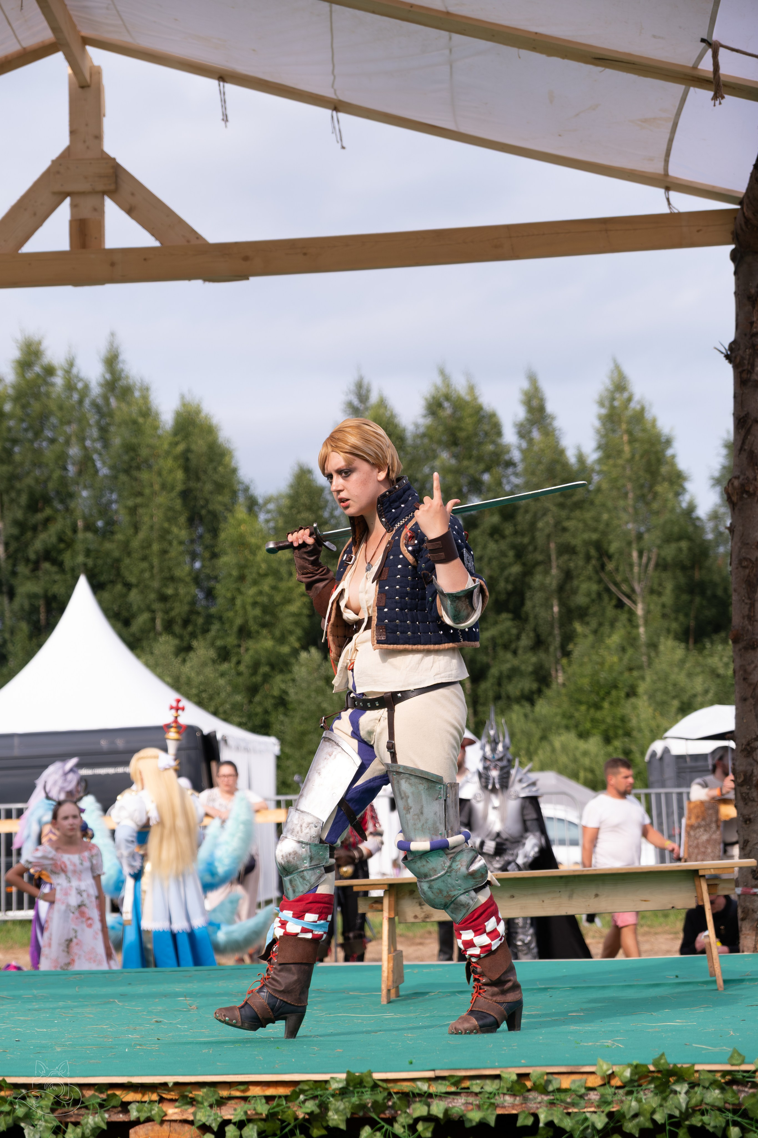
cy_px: 569
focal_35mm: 83
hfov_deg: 16.5
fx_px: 2621
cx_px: 379
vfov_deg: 24.5
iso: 200
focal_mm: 55
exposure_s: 1/1600
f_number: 3.6
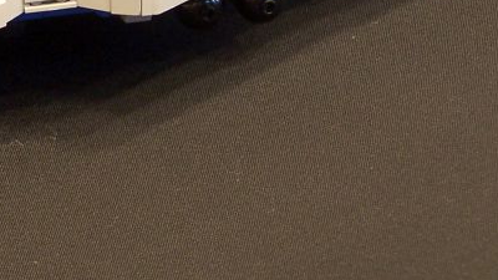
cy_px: -175
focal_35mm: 326
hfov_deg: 6.6
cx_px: -46
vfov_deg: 3.7
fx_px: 4305
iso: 80
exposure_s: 1/3
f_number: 3.2
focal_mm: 19.4
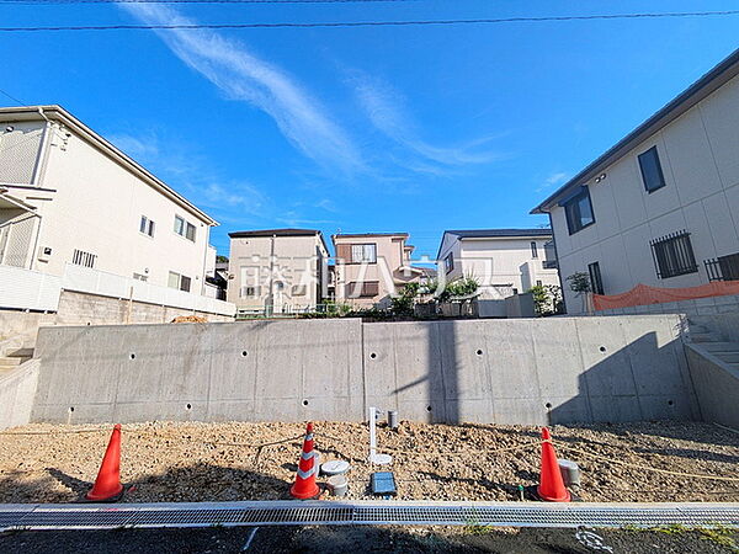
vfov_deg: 85.7
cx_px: 370
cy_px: 277
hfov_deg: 102.1
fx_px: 299
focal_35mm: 14
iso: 49
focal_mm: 1.83
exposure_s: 1/1887
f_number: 2.2
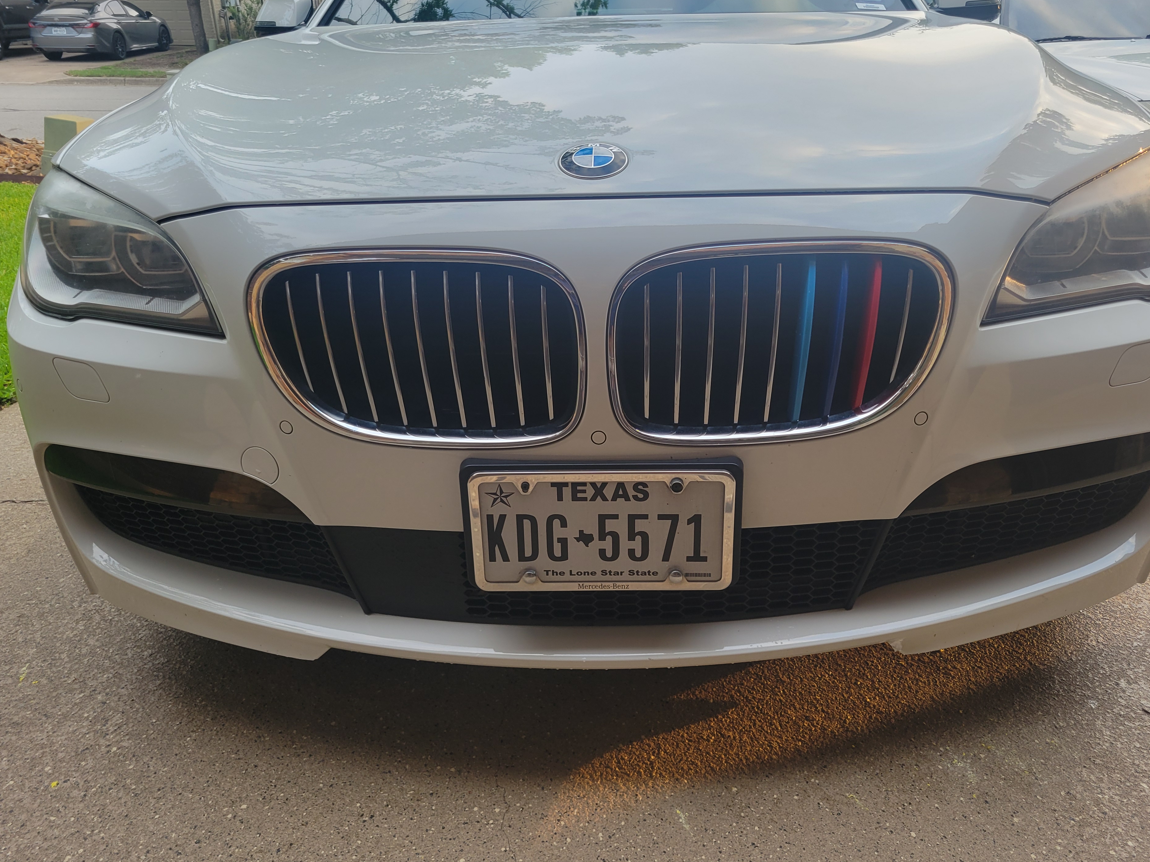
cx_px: 611
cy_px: 421
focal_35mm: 28
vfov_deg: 49.7
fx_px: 930
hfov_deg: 63.4
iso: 50
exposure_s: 1/120
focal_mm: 5.4
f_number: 1.8
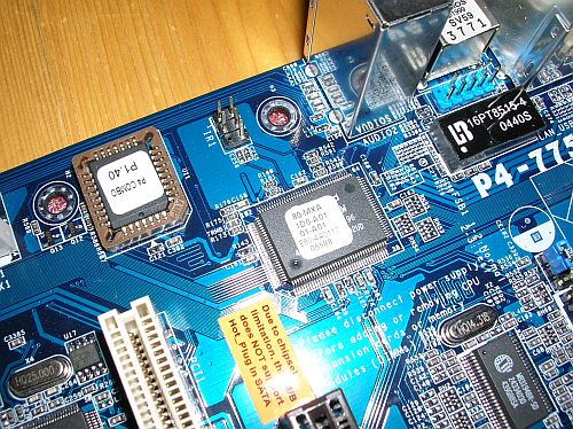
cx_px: 286
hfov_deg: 46.8
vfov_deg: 35.9
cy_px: 214
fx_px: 661
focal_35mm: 40
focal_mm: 6.6
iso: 50
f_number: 5.9
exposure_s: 1/60.1
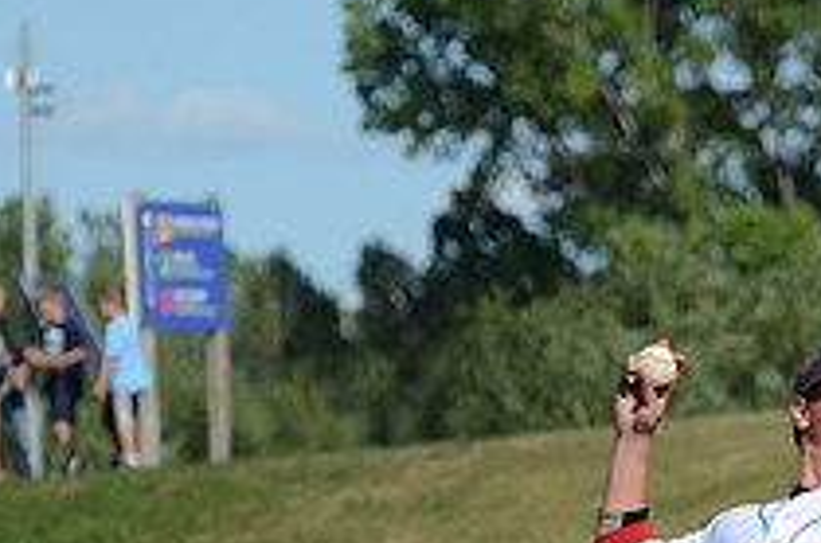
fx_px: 16929
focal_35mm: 744
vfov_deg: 1.8
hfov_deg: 2.8
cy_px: 688
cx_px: 805
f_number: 5
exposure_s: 1/8000
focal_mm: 180
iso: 800
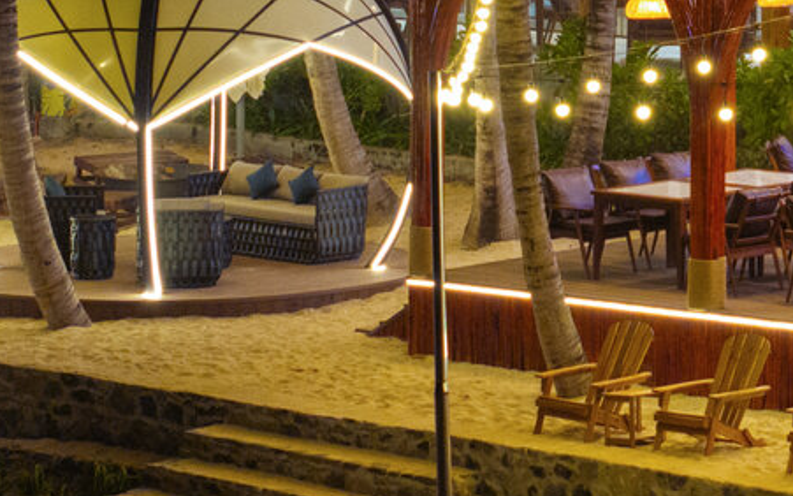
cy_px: -107
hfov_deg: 8.8
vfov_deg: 5.5
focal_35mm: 237
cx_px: 795
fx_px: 5123
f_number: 2.8
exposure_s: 1/15
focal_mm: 19.35
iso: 800
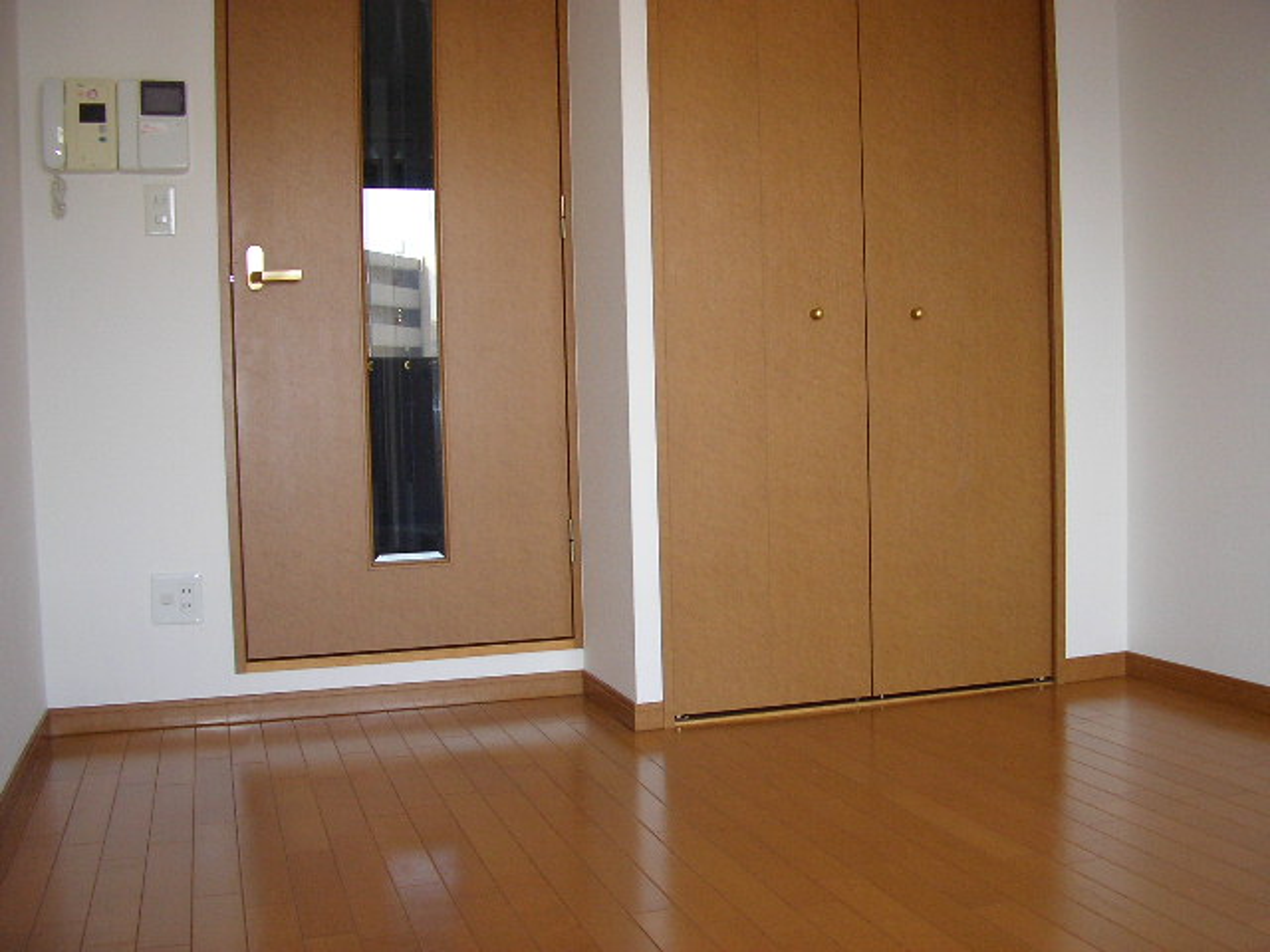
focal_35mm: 38
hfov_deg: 49.0
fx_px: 1394
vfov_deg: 37.7
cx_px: 635
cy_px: 476
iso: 100
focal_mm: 5.8
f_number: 2.9
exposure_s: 1/30
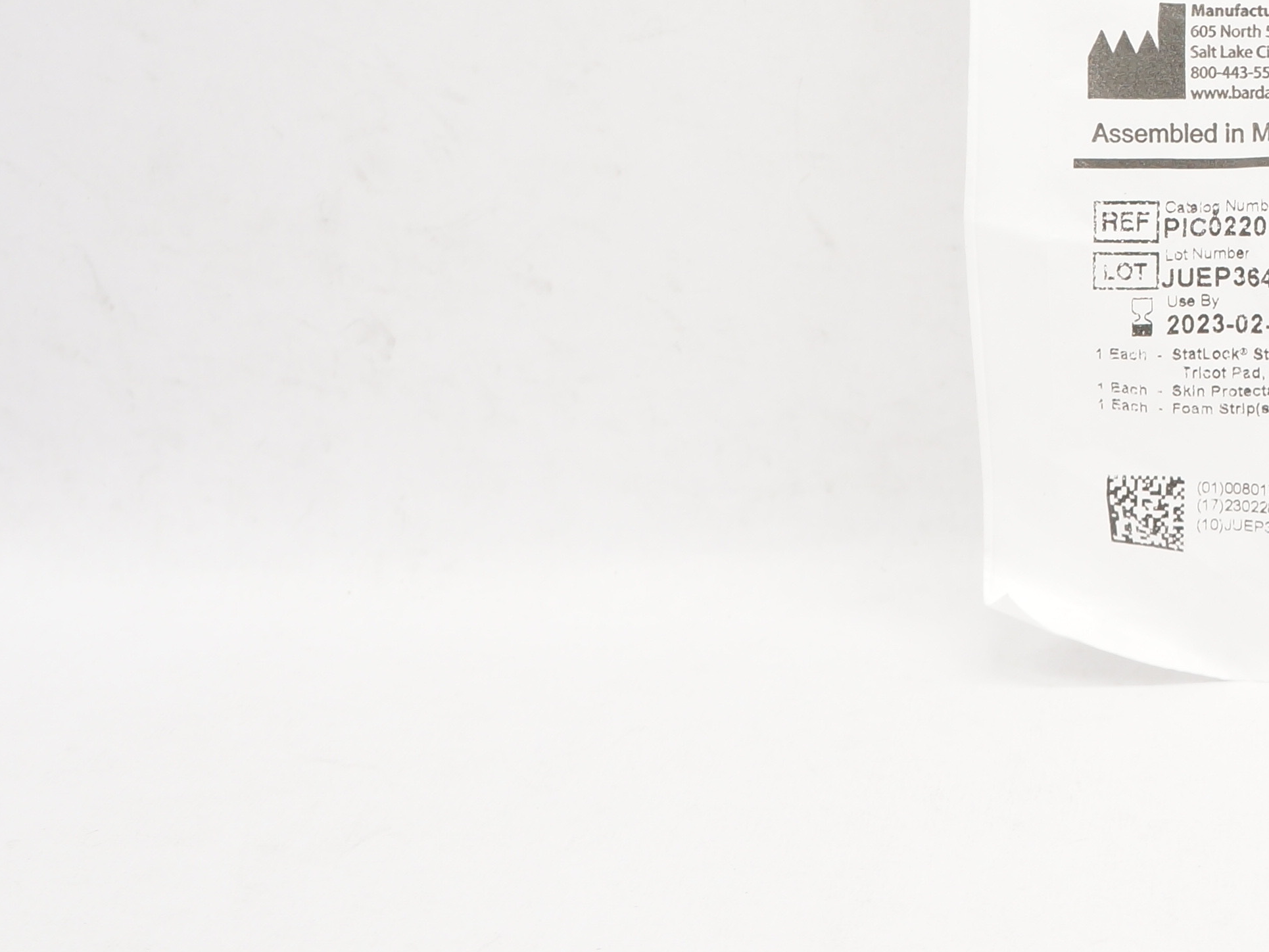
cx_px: 1460
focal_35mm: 66
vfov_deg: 21.7
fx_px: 2420
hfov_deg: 26.6
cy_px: 60
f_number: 6.3
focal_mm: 18
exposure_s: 1/40
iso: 400
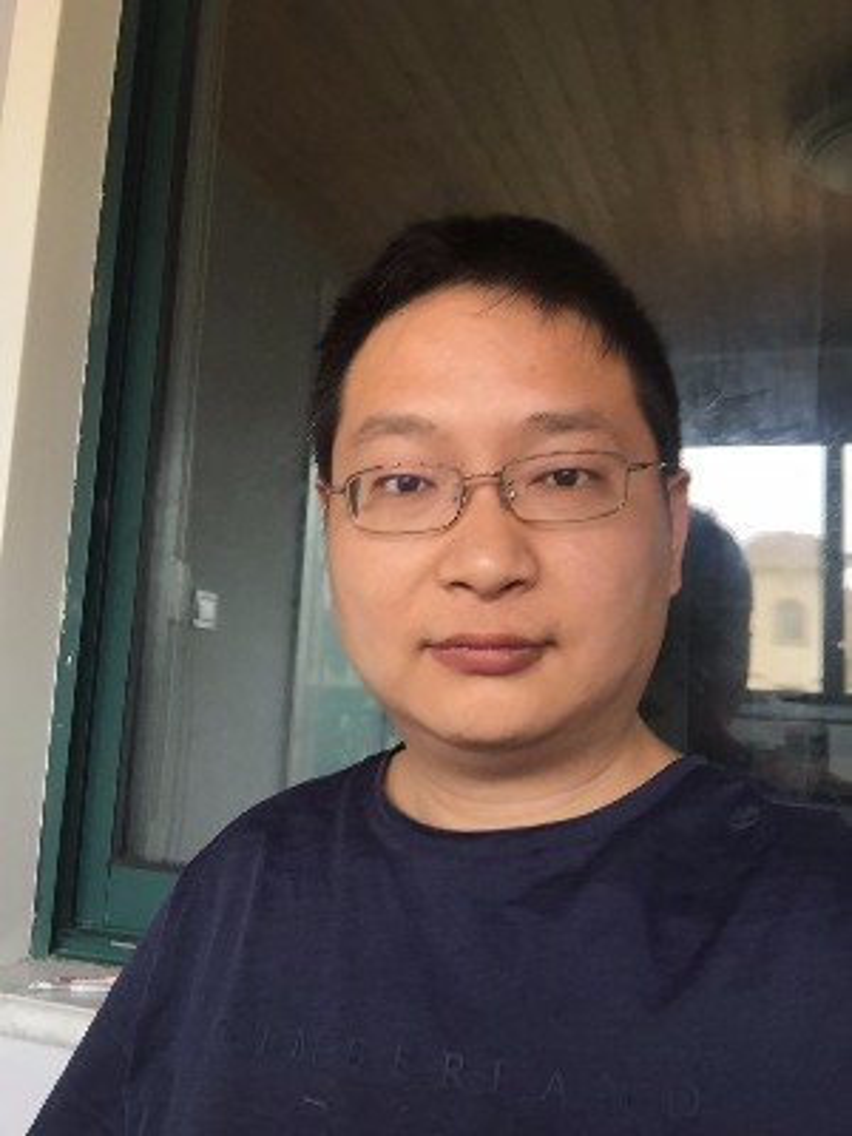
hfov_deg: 45.4
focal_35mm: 31
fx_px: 1017
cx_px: 426
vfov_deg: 58.4
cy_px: 568
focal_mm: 2.65
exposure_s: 1/40
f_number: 2.2
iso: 40
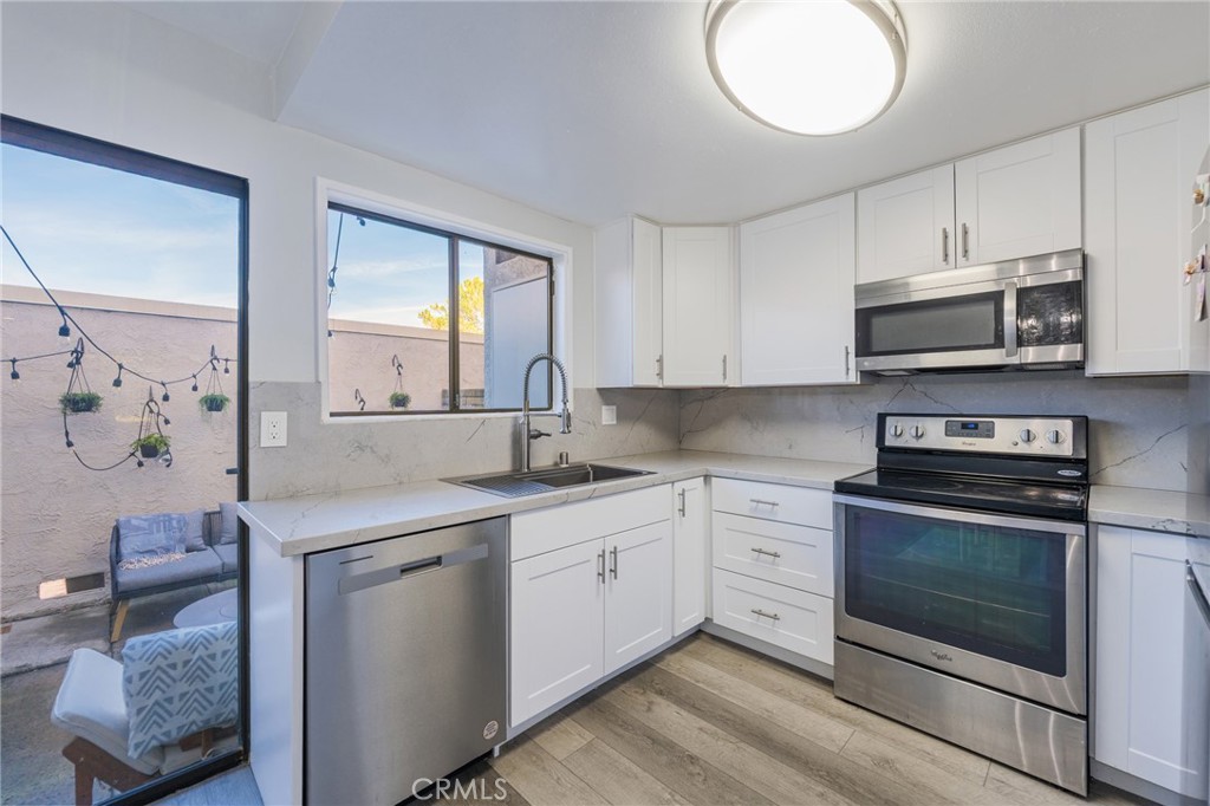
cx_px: 605
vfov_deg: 81.2
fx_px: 470
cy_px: 403
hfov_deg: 104.3
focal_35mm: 14
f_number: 7.1
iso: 100
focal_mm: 14
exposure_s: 1/15
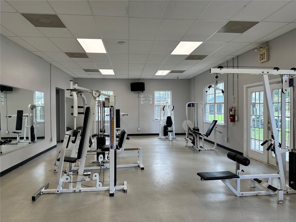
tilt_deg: +0.5
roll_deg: +1.2
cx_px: 148
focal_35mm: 24
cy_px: 111
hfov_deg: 71.6
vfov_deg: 56.8
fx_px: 205
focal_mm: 6.86
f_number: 1.78
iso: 100
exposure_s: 1/151
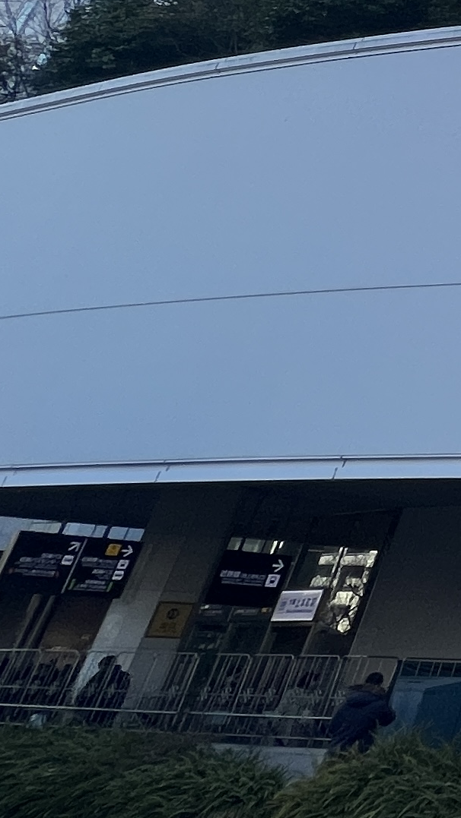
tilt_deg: +29.0
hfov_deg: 12.1
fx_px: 1151
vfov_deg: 35.9
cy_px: 28
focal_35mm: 53
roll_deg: -0.8
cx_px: 1332
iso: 32
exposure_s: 1/633
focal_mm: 1.57
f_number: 1.8
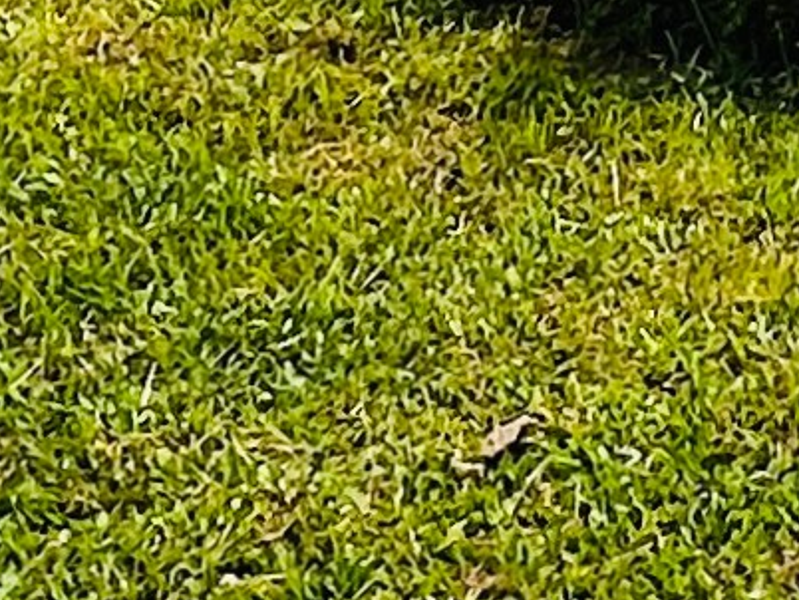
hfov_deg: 20.1
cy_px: -1525
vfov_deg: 9.3
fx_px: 2171
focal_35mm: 94
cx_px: 842
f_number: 1.8
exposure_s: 1/1531
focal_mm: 1.57
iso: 32
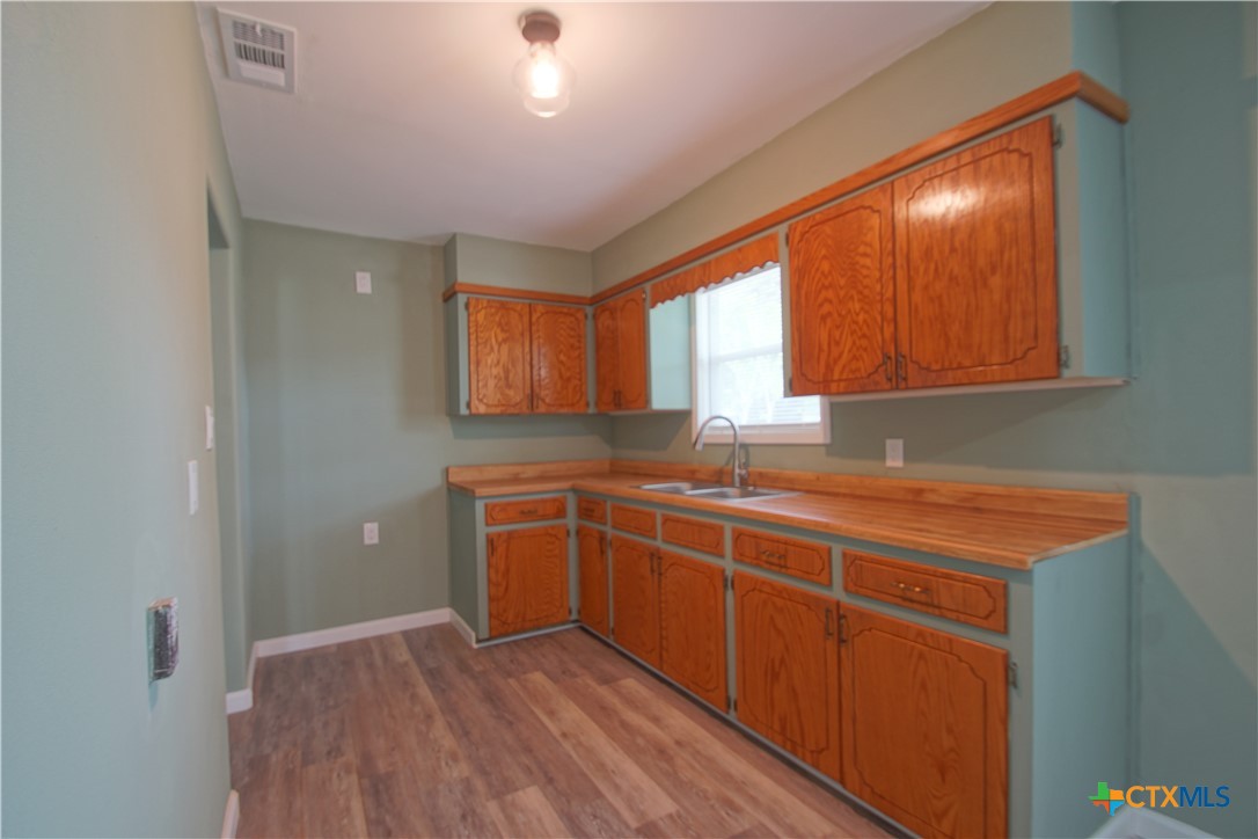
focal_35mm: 15
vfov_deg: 77.3
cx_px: 629
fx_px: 524
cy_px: 420
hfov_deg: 100.4
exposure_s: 1/2.5
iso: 100
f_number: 4.5
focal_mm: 10
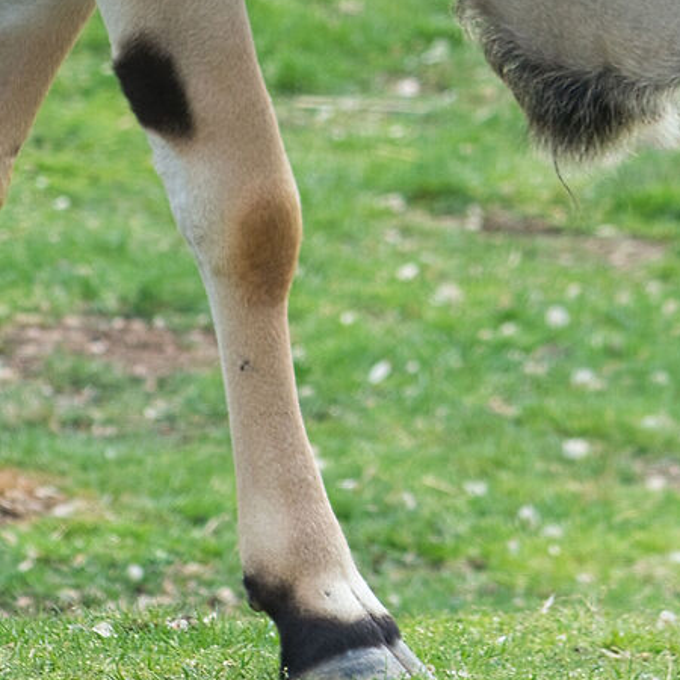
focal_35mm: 1190
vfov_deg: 1.5
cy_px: -165
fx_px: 26453
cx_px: 629
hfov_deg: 1.5
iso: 200
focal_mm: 175
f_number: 5.6
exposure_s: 1/500
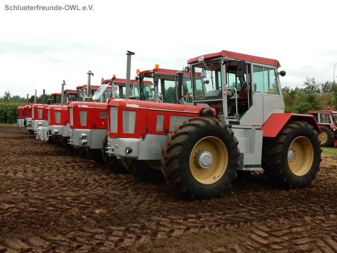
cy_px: 126
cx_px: 168
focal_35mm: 36
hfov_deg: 51.4
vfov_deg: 39.7
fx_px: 350
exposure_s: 1/250
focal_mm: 6.4
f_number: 4
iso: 140
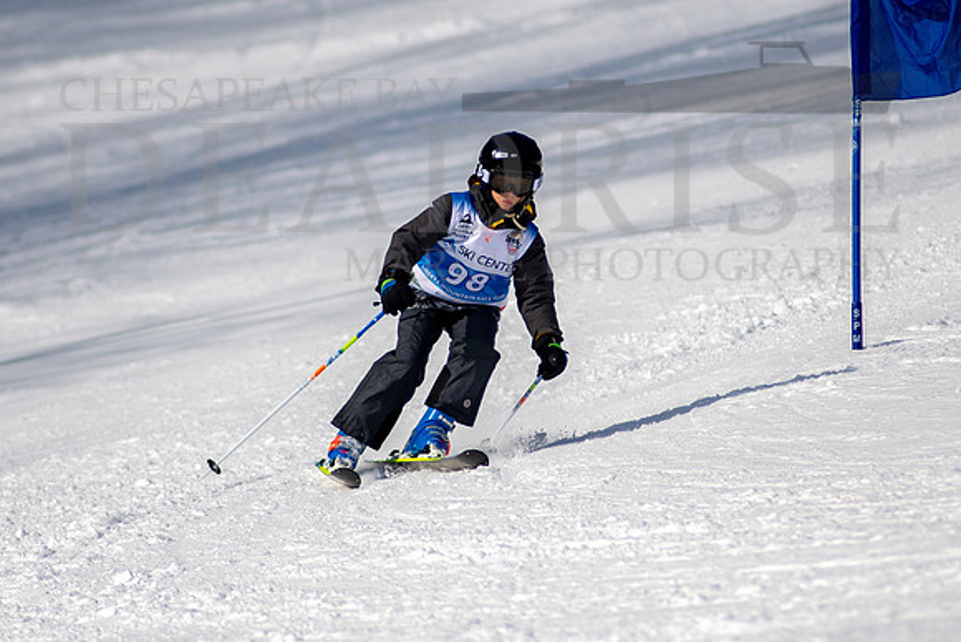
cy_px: 312
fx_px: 19625
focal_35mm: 735
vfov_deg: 1.9
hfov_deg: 2.8
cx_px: 477
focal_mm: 300
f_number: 2.8
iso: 100
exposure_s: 1/6400
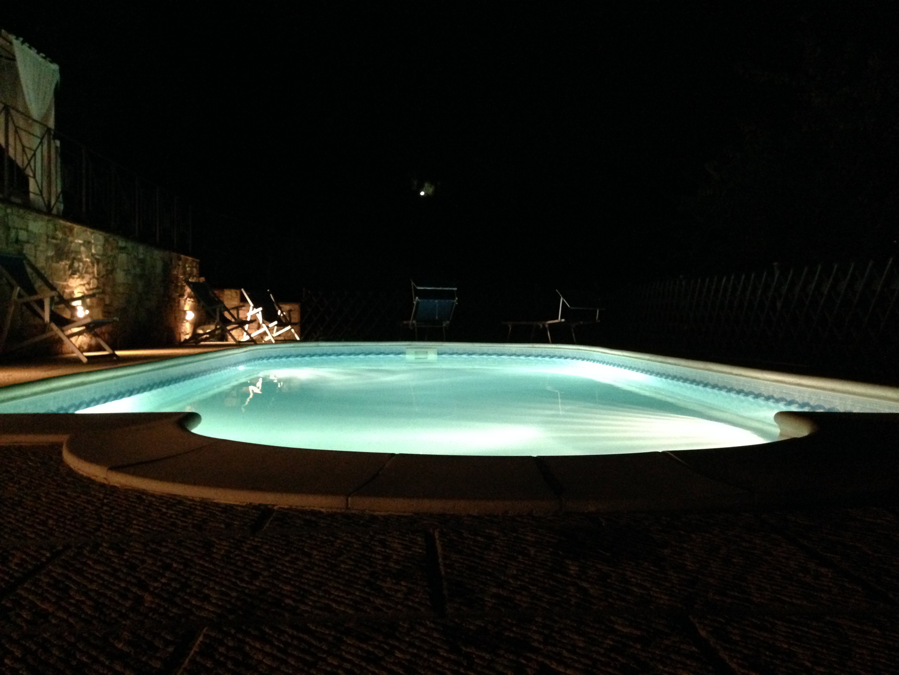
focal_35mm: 33
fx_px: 857
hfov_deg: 55.4
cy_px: 338
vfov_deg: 42.9
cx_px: 450
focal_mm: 4.12
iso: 640
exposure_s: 1/15
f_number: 2.4
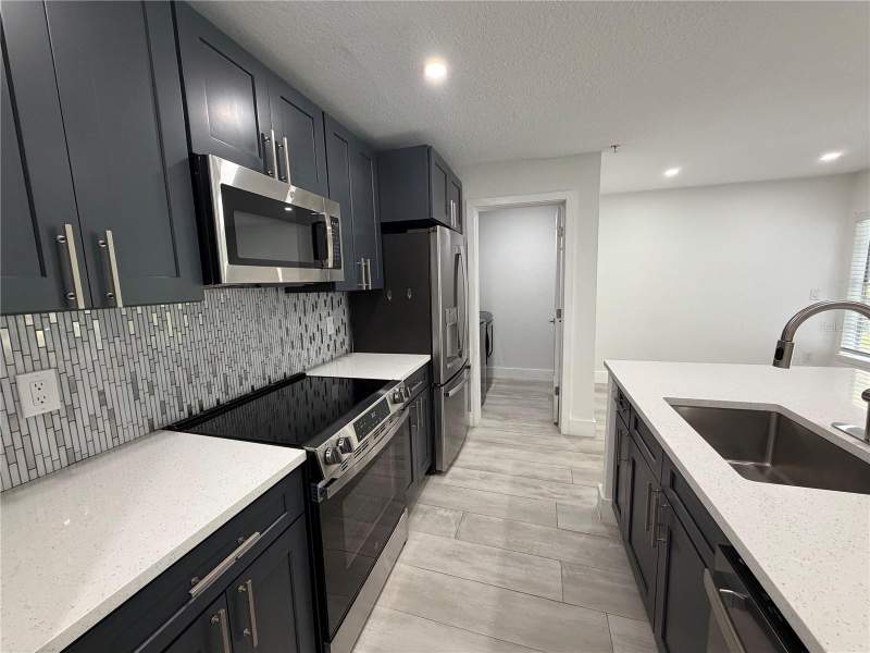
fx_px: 352
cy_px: 326
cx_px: 435
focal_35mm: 14
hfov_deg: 102.1
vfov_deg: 85.7
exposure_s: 1/120
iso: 320
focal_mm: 2.22
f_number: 2.2
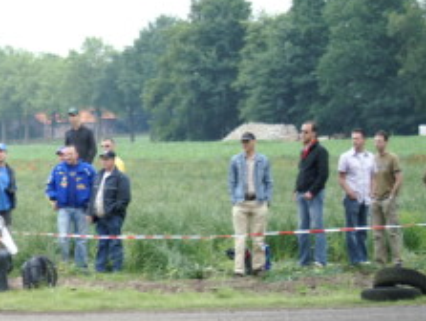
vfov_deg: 5.1
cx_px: -143
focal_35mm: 290
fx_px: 3578
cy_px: 261
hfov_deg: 6.7
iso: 250
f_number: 4.5
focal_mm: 75
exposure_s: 1/320
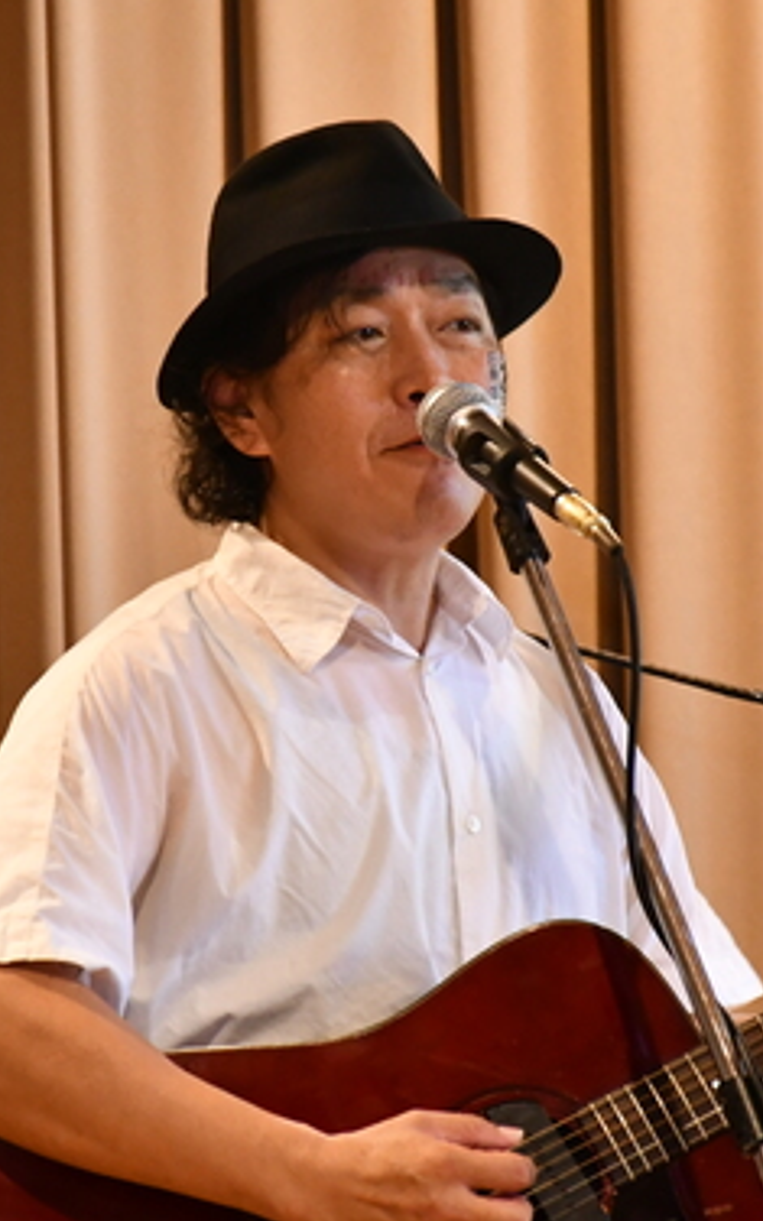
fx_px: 13807
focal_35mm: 415
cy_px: 598
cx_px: 313
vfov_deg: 5.1
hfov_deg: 3.2
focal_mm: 140
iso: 3200
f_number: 5.6
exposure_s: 1/60
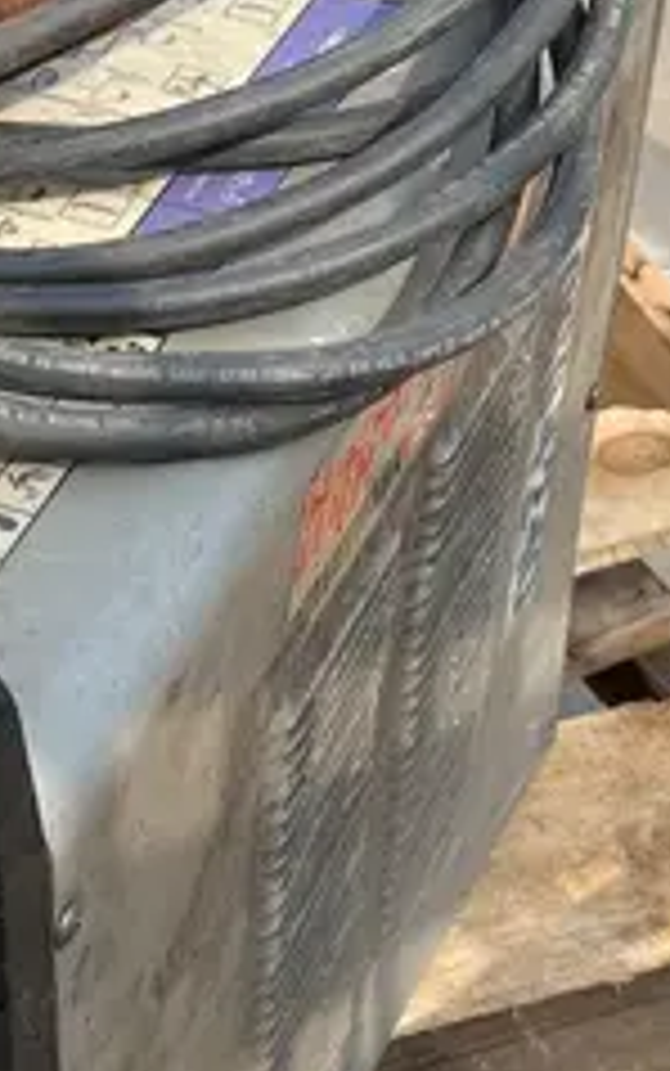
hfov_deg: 15.1
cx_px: -36
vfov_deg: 24.1
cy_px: 812
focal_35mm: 85
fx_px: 2480
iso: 50
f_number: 1.6
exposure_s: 1/1623
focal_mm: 5.1
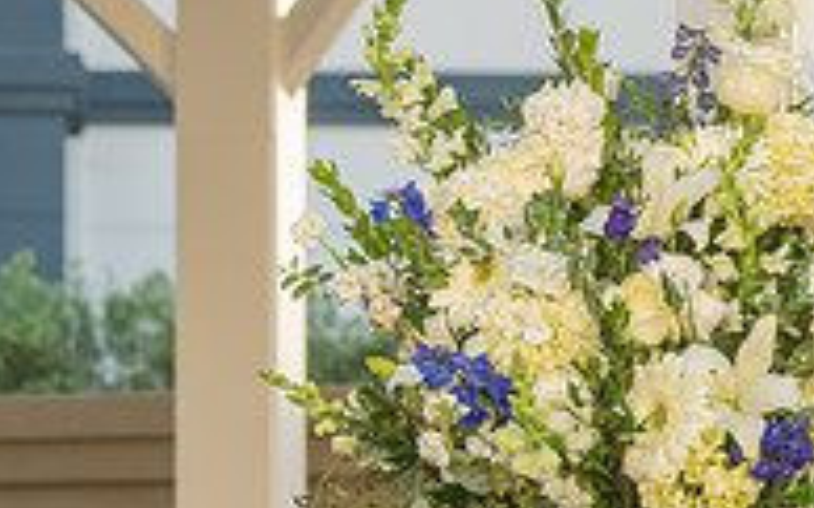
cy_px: 681
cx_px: -550
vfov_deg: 5.3
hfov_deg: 8.2
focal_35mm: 248
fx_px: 5498
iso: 200
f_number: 5
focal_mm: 70
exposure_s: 1/160
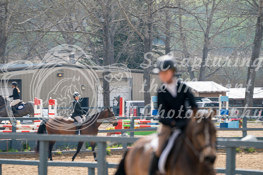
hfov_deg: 6.1
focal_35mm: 336
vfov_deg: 4.1
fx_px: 2455
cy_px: 88
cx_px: 132
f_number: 5.6
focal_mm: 336
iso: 160
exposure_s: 1/400
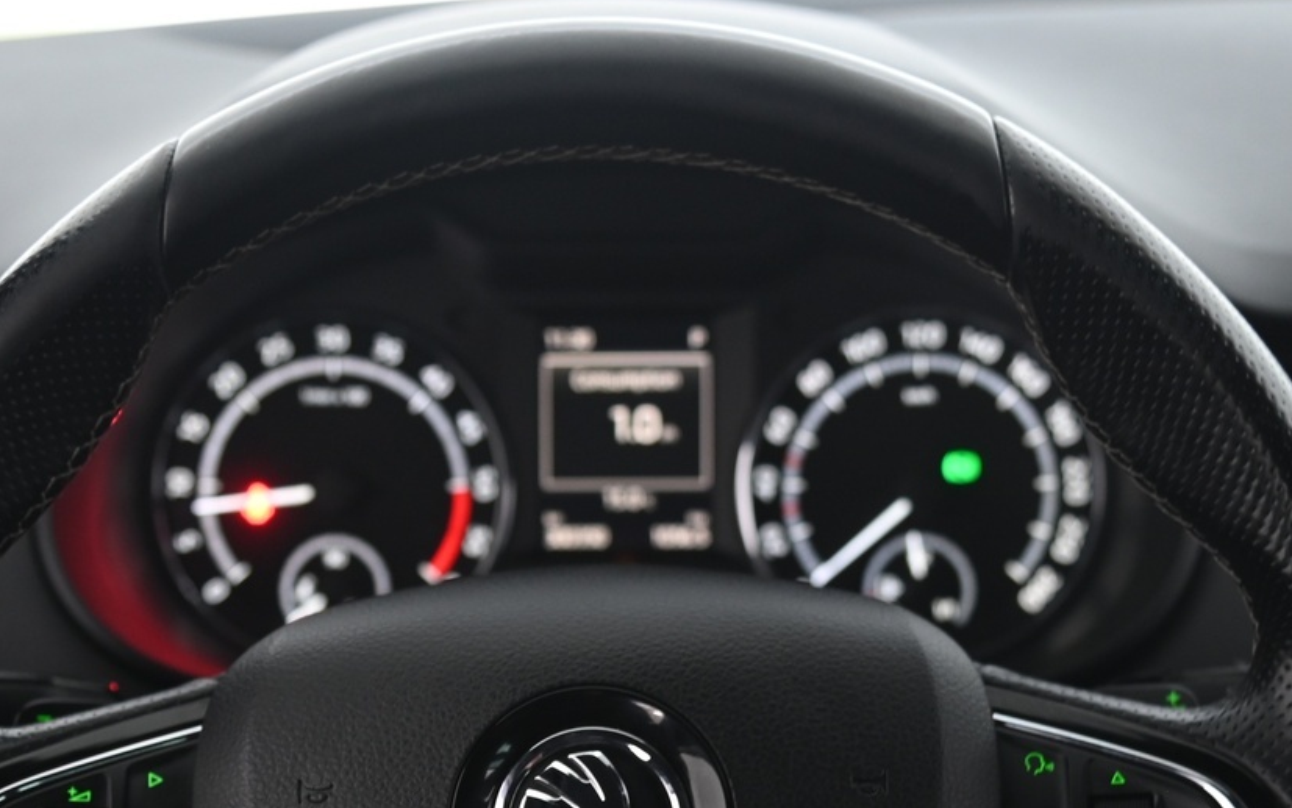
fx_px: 3099
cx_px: 587
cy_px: 783
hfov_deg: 23.5
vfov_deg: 14.6
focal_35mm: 88
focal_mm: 44
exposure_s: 1/10
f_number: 4
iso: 1000
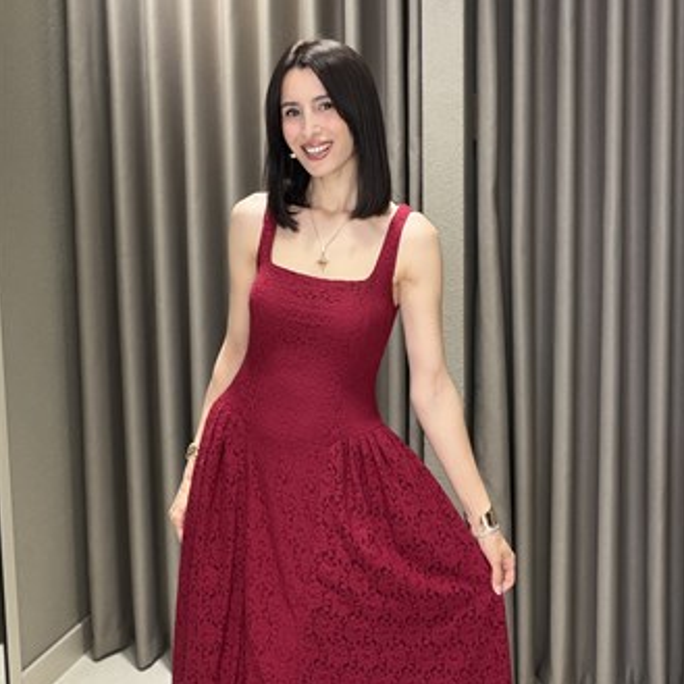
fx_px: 805
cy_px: 291
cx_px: 346
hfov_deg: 46.0
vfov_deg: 45.9
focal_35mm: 36
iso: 125
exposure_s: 1/60
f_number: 1.9
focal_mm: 2.71
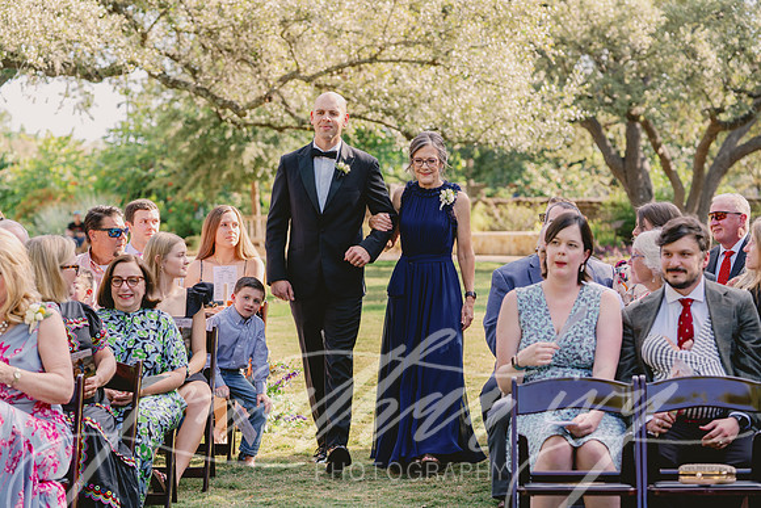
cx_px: 380
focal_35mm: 107
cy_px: 254
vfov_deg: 12.8
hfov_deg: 19.2
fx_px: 2255
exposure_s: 1/250
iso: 200
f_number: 4
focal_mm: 103
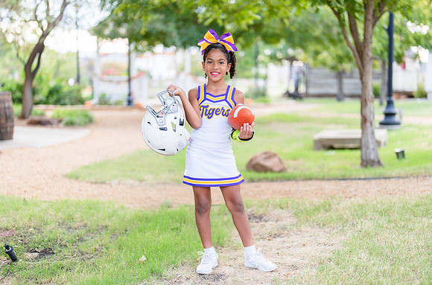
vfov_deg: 24.8
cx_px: 230
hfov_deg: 36.8
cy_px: 146
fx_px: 649
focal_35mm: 54
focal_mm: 50
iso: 100
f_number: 1.2
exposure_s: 1/400
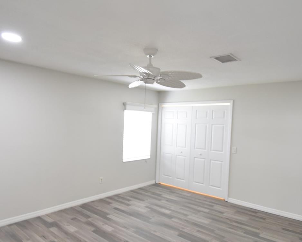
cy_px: 131
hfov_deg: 70.2
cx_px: 144
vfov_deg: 58.7
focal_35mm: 24
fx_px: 215
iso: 800
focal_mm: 10
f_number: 3.5
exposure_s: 1/20
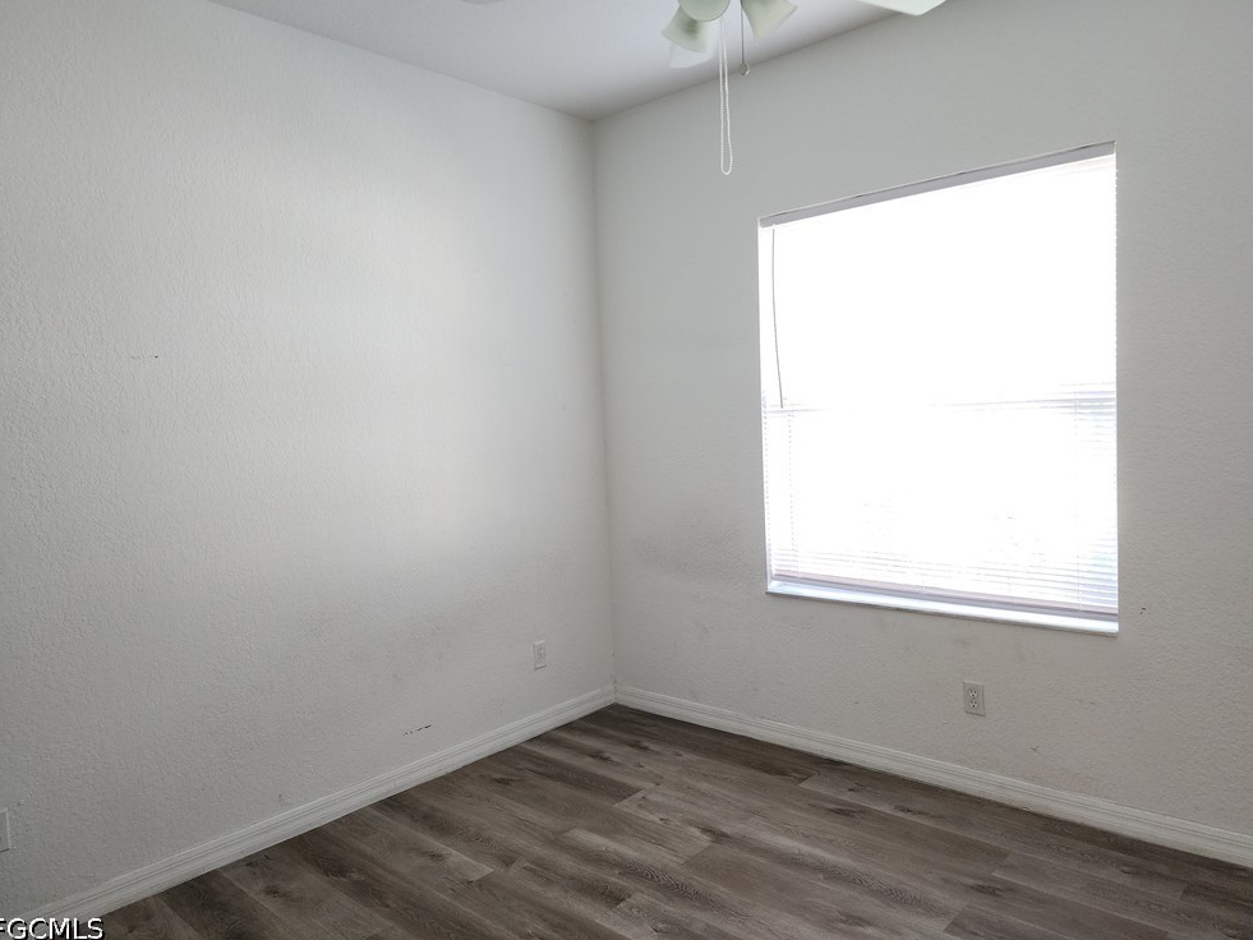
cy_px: 460
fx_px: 869
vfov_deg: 56.8
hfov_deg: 71.6
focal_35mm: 24
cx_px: 637
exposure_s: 1/120
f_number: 1.8
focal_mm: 6.4
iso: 400
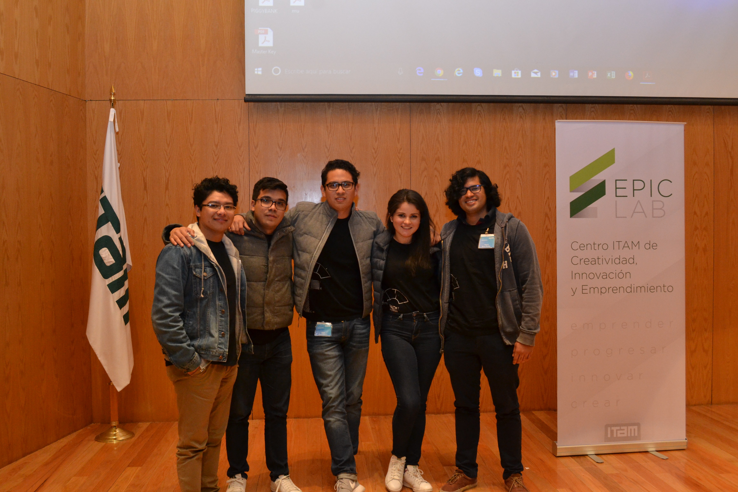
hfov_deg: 57.2
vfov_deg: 40.0
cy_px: 246
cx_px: 369
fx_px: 676
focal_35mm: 33
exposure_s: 1/80
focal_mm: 22
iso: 1600
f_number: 6.3
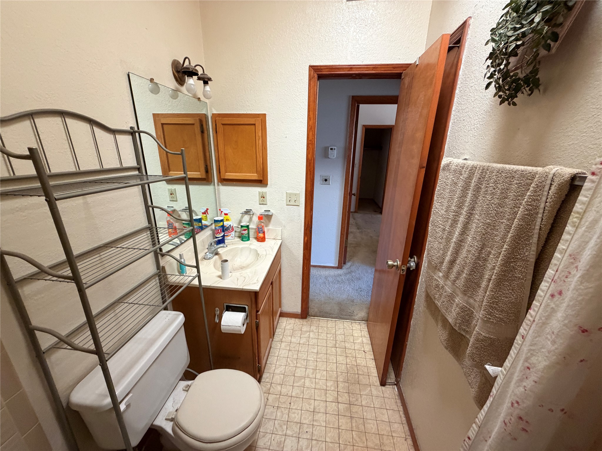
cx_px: 301
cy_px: 226
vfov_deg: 85.7
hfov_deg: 102.1
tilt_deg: -18.5
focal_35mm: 14
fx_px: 243
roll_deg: +0.2
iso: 400
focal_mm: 2.22
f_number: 2.2
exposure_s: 1/60
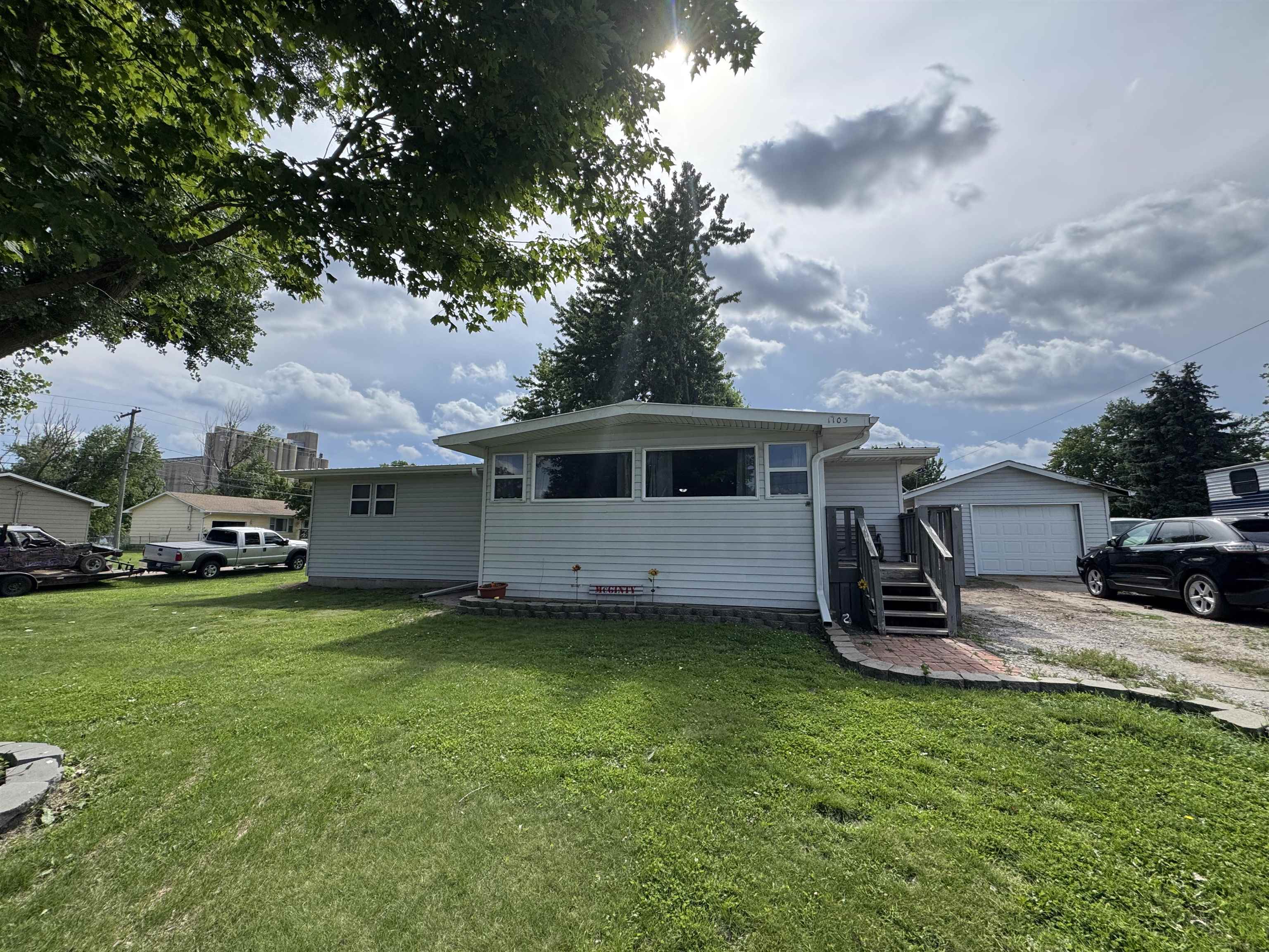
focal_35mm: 14
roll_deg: -1.0
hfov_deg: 102.1
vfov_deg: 85.7
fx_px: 513
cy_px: 476
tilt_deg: +8.0
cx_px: 634
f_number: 2.2
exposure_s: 1/1789
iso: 40
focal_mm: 2.22
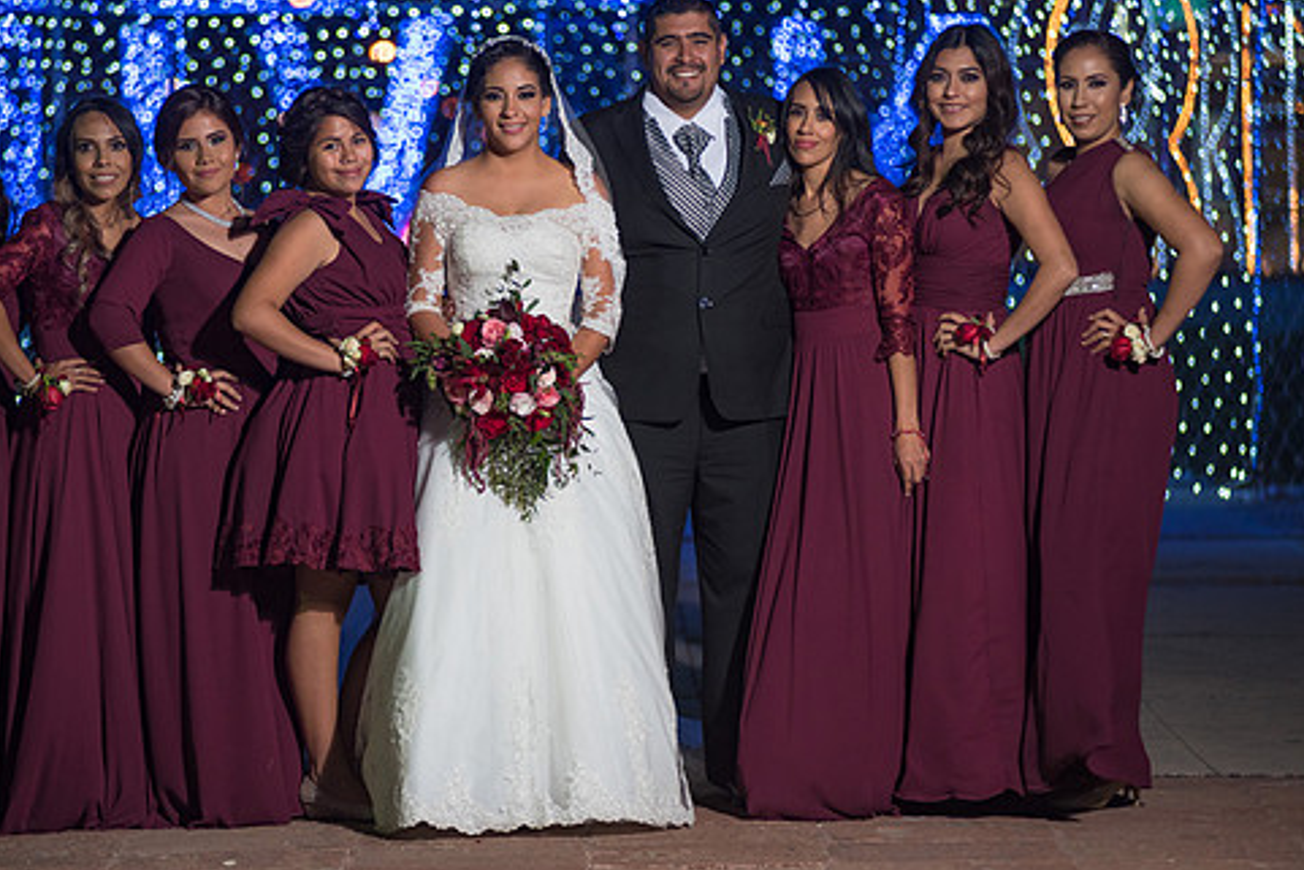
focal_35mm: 187
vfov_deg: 7.3
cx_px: 539
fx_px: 6775
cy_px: 356
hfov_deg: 11.0
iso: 1000
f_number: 2.8
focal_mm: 155
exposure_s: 1/160
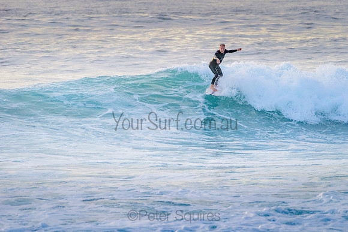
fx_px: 5925
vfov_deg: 2.2
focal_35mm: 613
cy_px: 110
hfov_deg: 3.4
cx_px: 213
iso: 1250
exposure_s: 1/2000
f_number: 5.6
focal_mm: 500
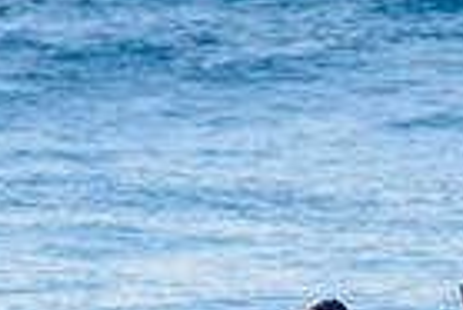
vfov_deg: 0.5
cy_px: 406
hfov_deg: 0.8
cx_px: 397
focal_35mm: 2556
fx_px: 32907
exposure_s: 1/2000
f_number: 5.6
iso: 200
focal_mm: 500
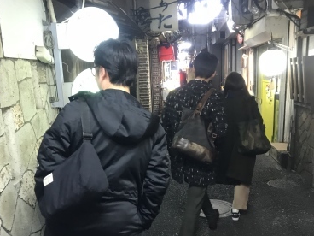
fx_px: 345
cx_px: 156
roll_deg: +2.1
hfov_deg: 49.0
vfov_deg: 37.4
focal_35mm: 38
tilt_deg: -12.5
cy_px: 154
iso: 100
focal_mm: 3.99
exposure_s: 1/13
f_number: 1.8
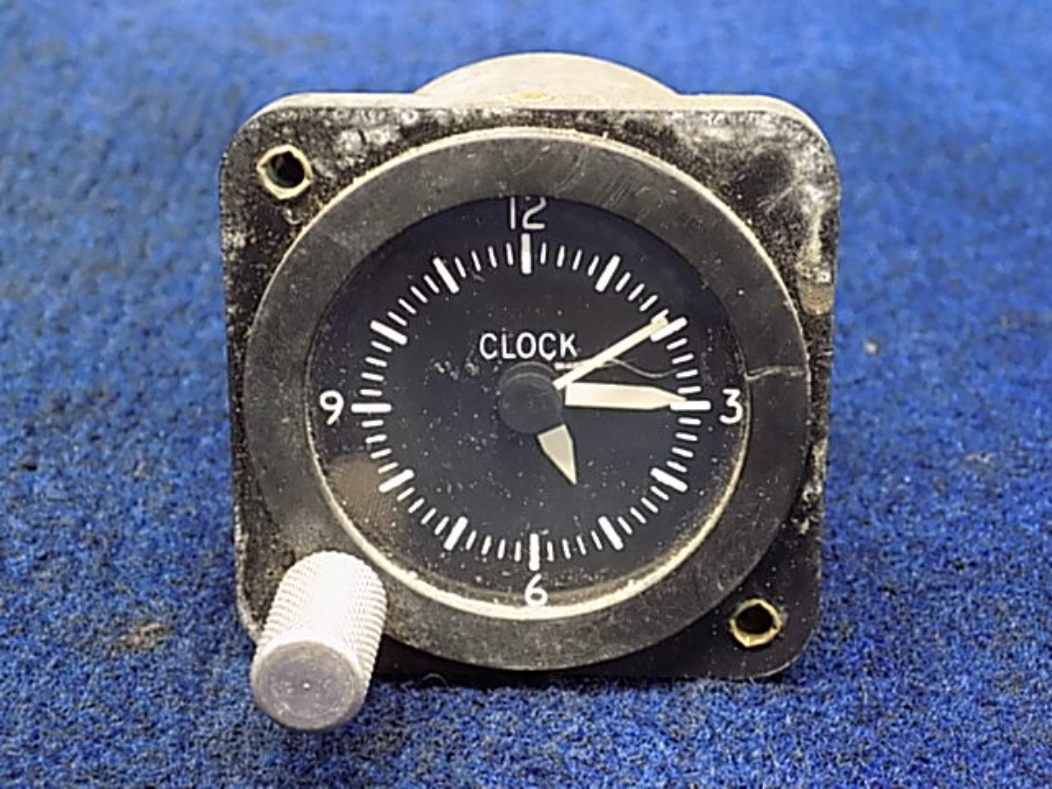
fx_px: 1975
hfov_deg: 29.8
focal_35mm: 65
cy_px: 394
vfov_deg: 22.6
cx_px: 526
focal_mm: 11.5
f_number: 4.1
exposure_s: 1/6
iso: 400
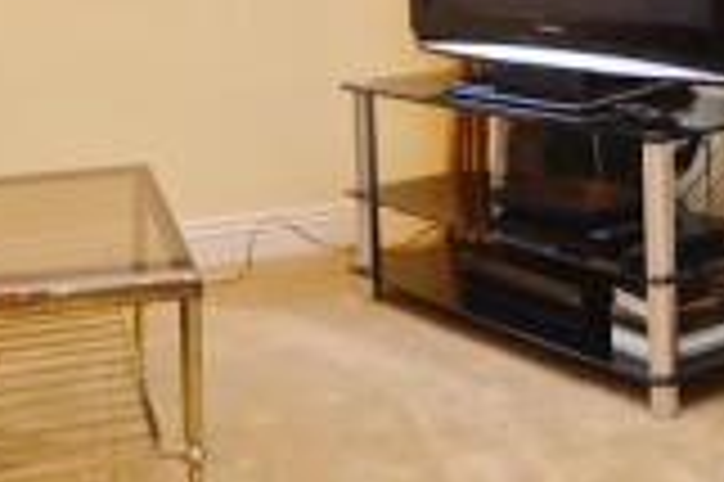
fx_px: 1226
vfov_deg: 20.9
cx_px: 652
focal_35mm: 61
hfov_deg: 31.4
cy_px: -72
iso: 400
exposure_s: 1/80
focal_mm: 10
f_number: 4.5
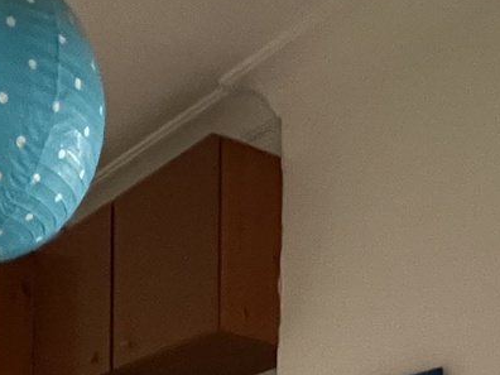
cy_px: 699
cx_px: 29
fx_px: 910
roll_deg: -0.5
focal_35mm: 63
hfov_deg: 29.2
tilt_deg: -0.8
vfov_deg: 17.9
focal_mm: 1.57
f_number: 1.8
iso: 800
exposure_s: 1/60
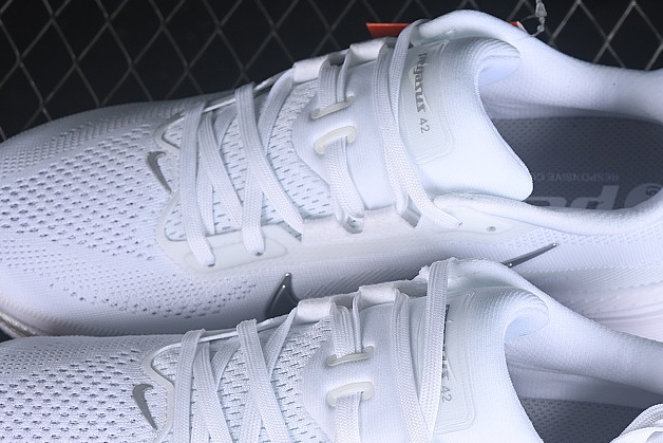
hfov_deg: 15.9
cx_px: 362
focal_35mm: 129
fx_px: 2376
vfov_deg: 10.6
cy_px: 346
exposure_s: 1/80
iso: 160
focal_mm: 50
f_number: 7.1
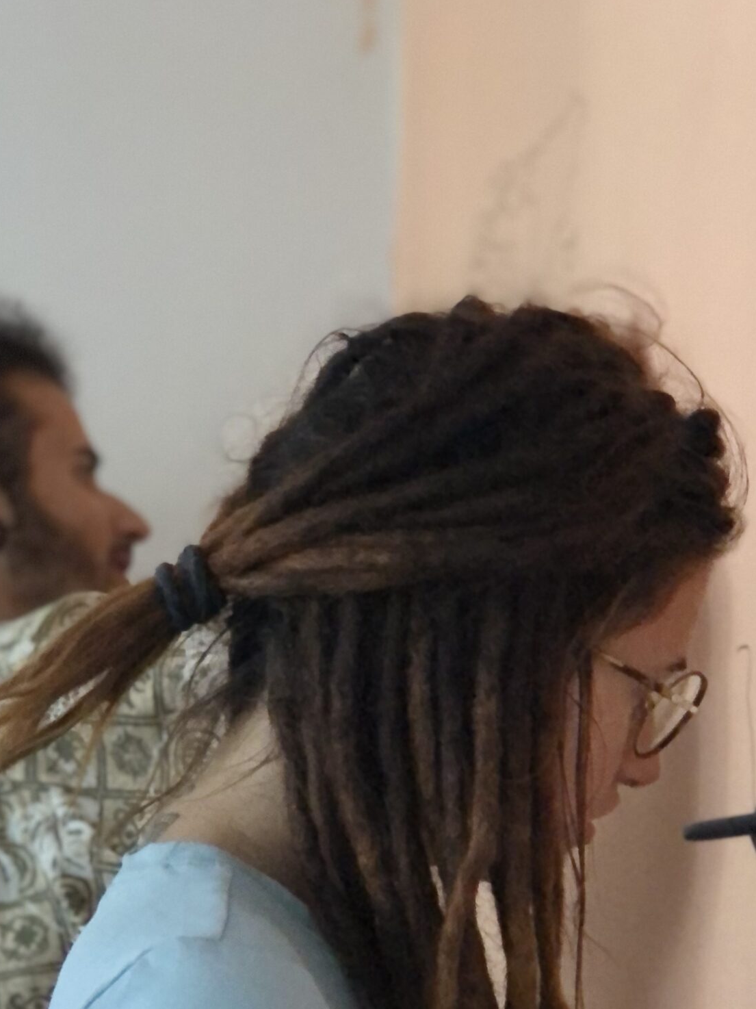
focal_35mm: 99
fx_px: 2884
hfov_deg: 14.9
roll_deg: -1.3
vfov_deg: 19.6
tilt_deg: -1.4
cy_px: 858
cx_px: 451
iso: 1250
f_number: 2.8
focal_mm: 6.6
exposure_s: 1/30
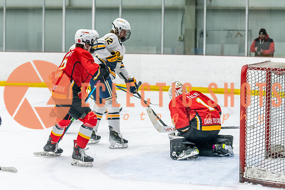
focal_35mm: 110
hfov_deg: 18.6
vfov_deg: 12.5
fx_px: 868
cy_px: 87
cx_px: 113
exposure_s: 1/800
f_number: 2.8
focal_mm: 75
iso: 3200
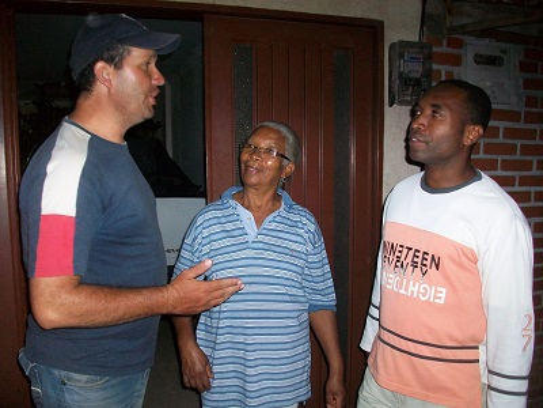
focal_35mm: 32
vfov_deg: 44.2
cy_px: 204
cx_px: 272
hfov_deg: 56.8
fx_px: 502
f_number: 2.8
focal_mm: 5.7
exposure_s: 1/60
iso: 160
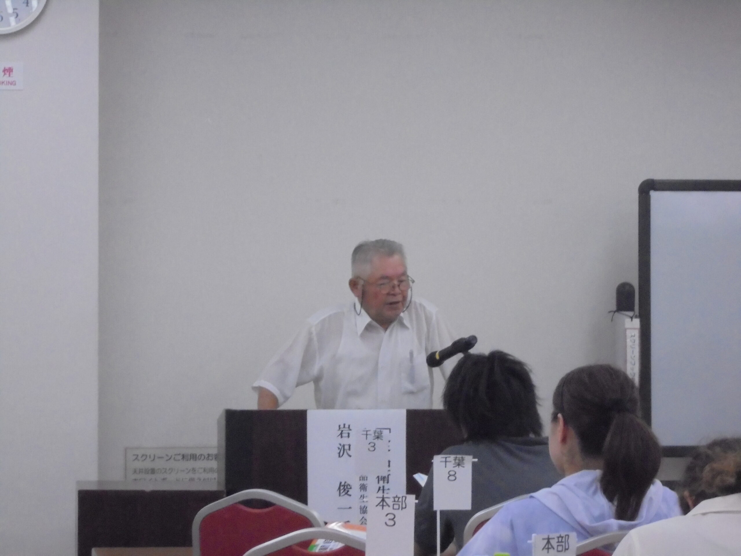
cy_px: 278
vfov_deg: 9.5
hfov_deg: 12.7
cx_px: 370
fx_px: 3339
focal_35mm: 156
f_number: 6.5
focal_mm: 27.6
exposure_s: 1/60
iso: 800
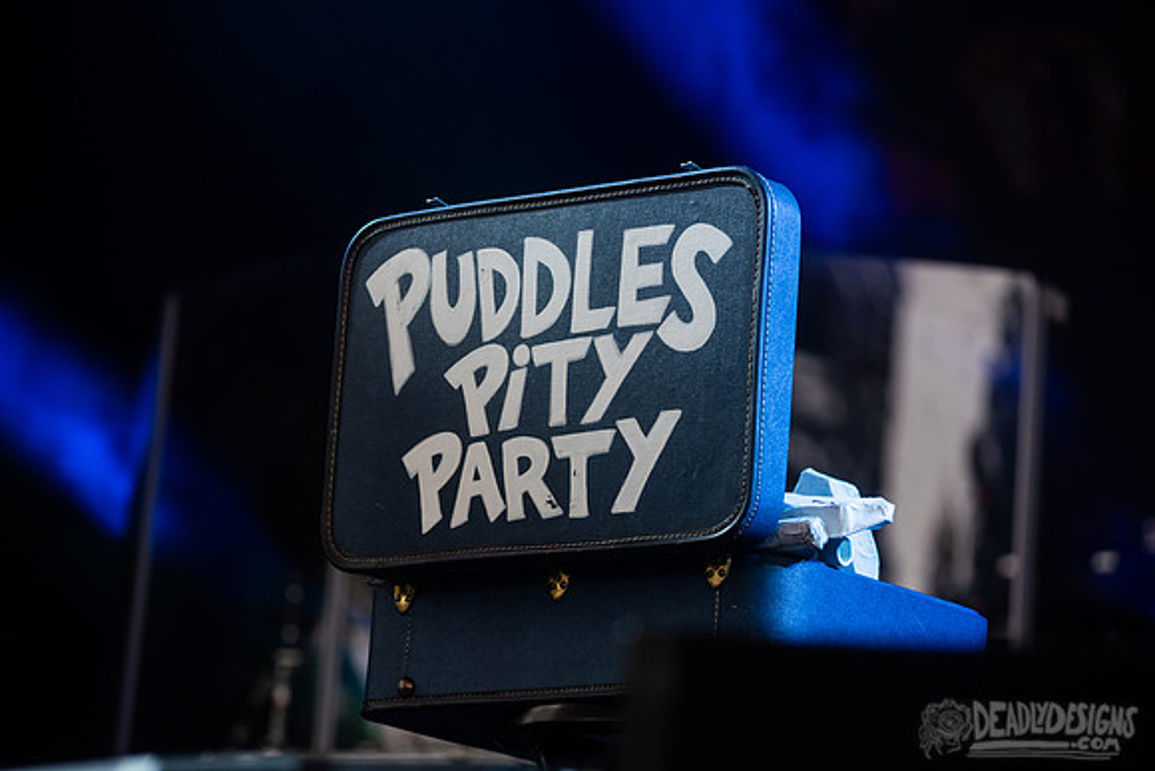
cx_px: 578
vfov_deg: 10.2
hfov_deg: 15.2
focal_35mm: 135
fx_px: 4332
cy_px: 386
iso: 640
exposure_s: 1/400
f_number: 5
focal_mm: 135
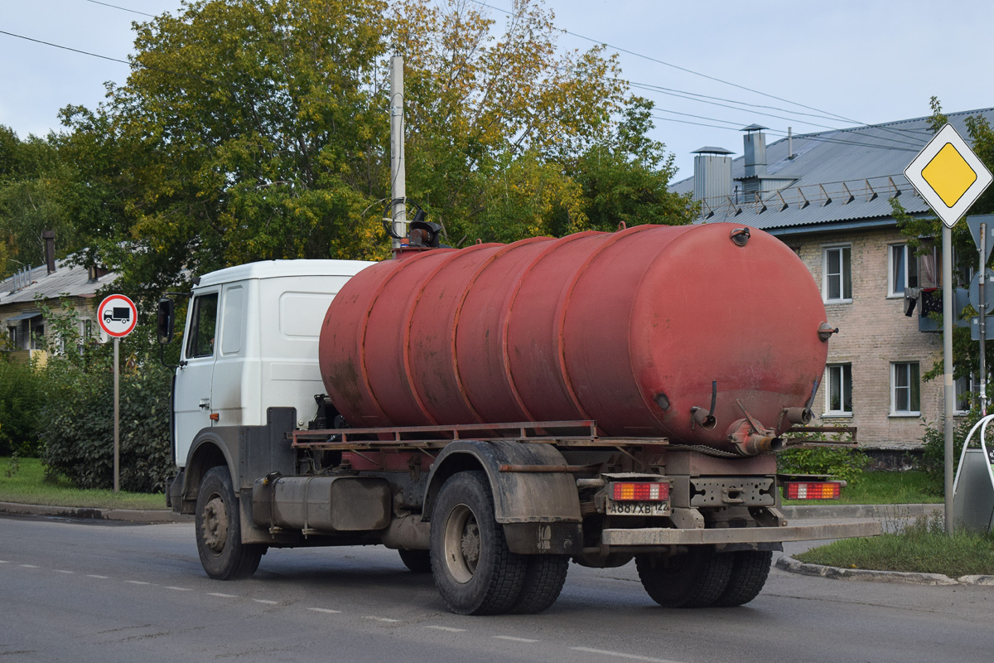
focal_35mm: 72
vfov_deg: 18.9
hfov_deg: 28.1
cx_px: 497
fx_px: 1988
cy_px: 332
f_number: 6.3
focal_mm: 48
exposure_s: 1/1250
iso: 400
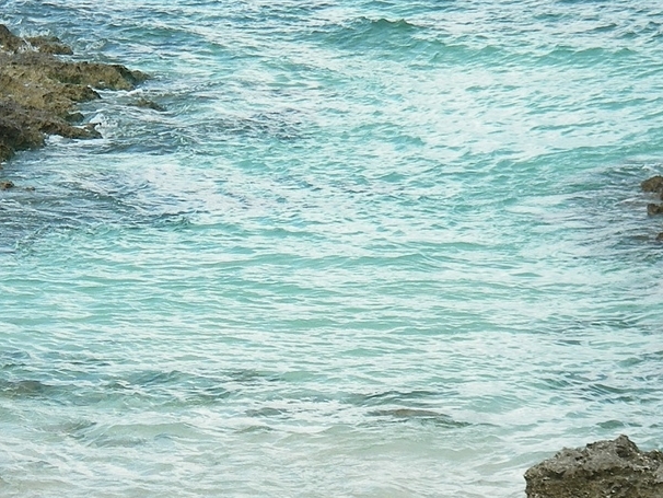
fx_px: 3679
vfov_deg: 7.7
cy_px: 252
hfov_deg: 10.3
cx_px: 217
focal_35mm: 192
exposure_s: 1/250
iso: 64
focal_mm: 16
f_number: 3.9
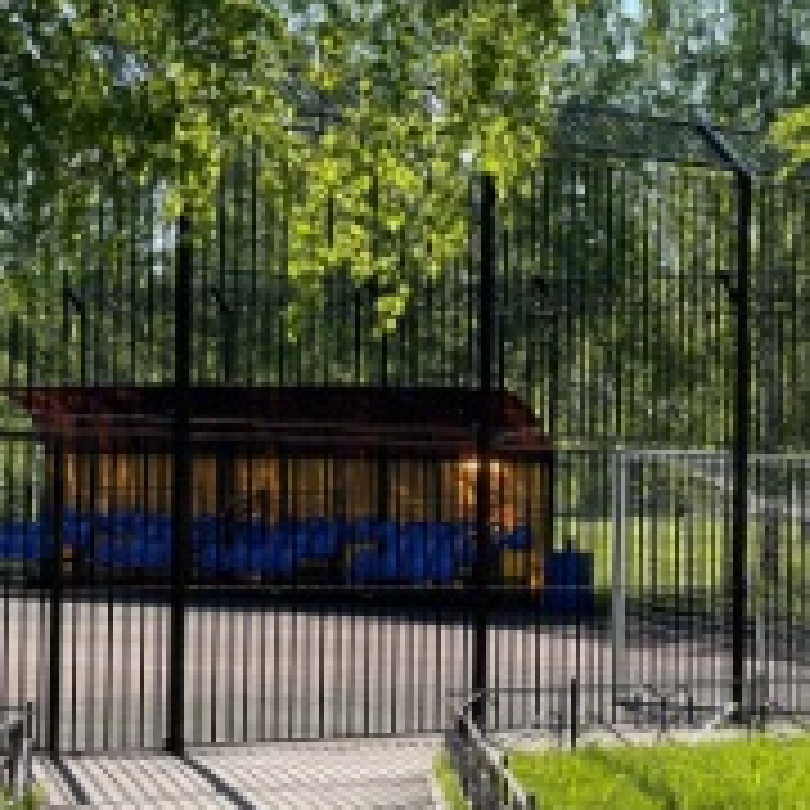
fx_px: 3733
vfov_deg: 12.4
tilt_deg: +1.2
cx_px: 144
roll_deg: -2.1
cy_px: 378
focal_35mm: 141
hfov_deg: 12.3
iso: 20
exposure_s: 1/576
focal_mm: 7.5
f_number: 2.2
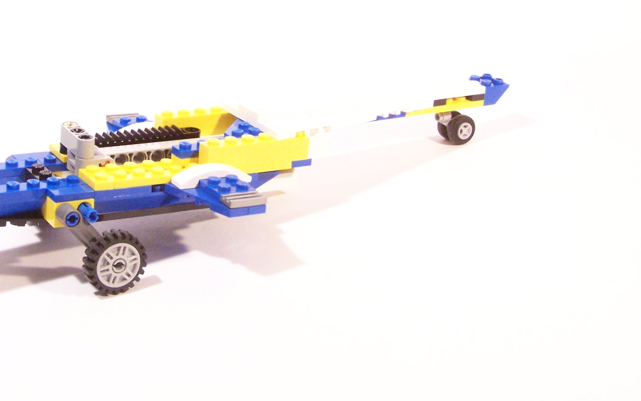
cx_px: 236
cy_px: 90
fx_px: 1031
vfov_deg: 21.8
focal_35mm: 59
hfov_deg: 34.3
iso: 400
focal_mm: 7.1
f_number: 3.6
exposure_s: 1/20
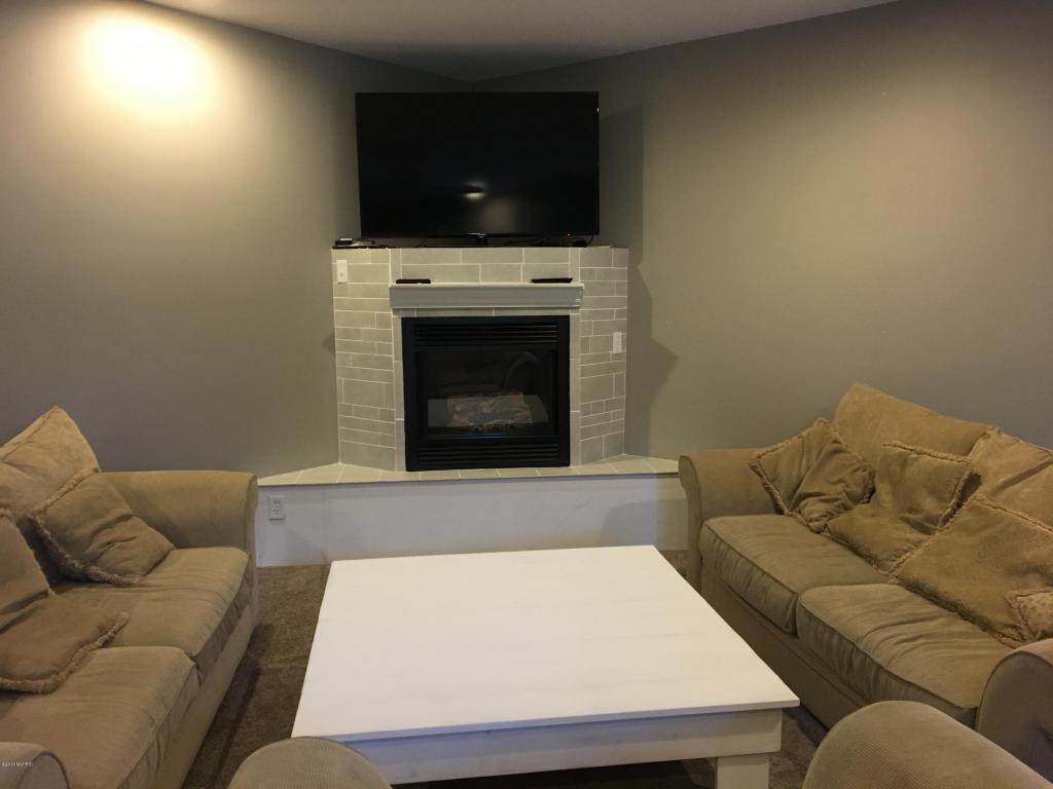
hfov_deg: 61.7
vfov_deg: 48.2
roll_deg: +0.1
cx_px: 526
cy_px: 394
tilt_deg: -7.8
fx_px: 882
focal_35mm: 29
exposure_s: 1/20
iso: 200
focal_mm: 4.15
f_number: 2.2
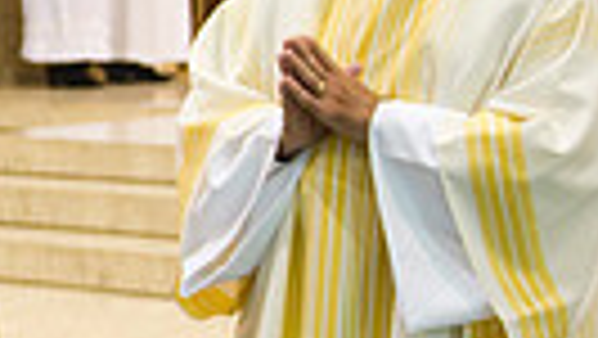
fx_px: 2316
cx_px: -391
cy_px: 162
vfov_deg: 8.3
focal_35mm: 146
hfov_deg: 13.5
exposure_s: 1/100
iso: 2000
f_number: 2.8
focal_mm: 32
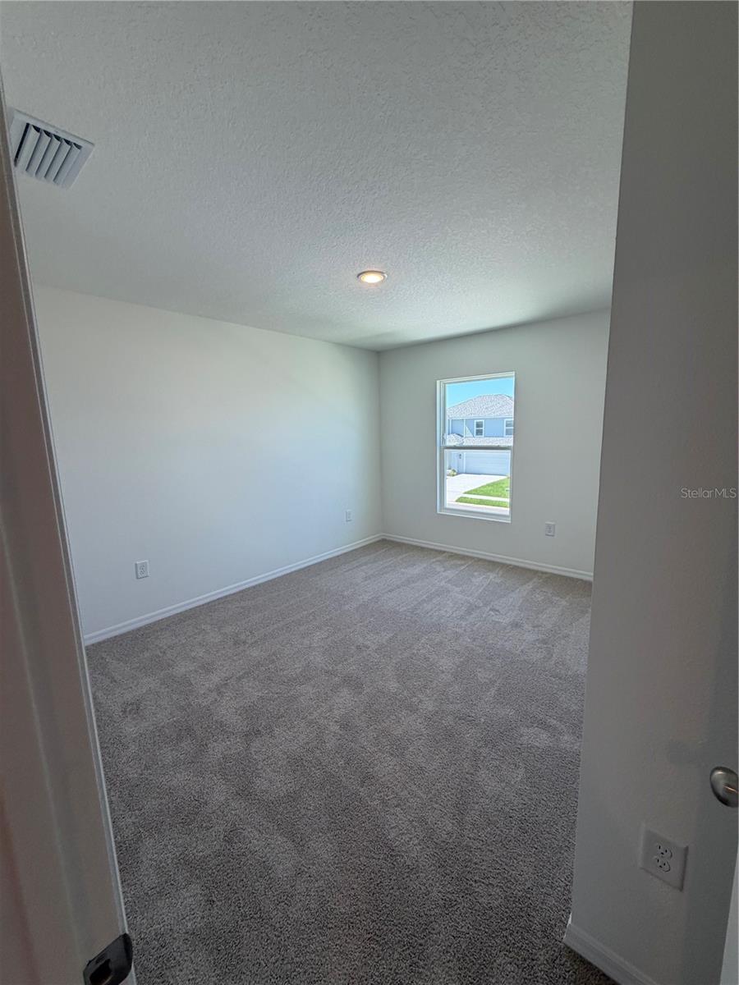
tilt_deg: -7.6
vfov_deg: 102.1
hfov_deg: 85.7
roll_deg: +0.6
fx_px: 399
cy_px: 492
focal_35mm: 14
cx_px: 370
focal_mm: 2.22
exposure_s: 1/120
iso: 80
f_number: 2.2
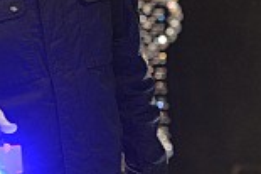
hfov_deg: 6.3
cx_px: -71
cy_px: 60
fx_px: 2339
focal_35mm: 323
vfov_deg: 4.2
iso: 3200
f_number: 4
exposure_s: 1/160
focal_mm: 100
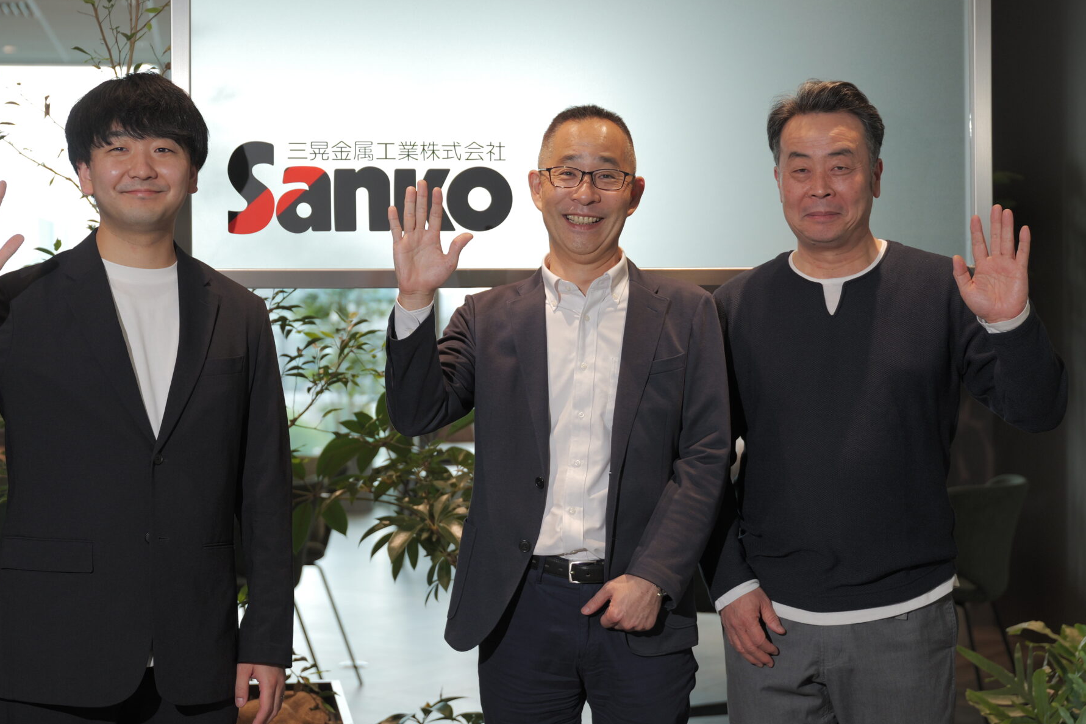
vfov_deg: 19.7
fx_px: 2081
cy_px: 316
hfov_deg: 29.2
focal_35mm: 69
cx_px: 480
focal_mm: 48
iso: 640
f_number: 2.8
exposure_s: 1/320
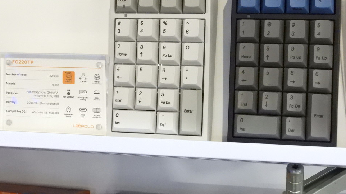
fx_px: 468
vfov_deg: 23.4
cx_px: 180
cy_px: 70
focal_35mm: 51
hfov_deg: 40.6
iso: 1600
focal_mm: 7.9
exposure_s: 1/160
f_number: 4
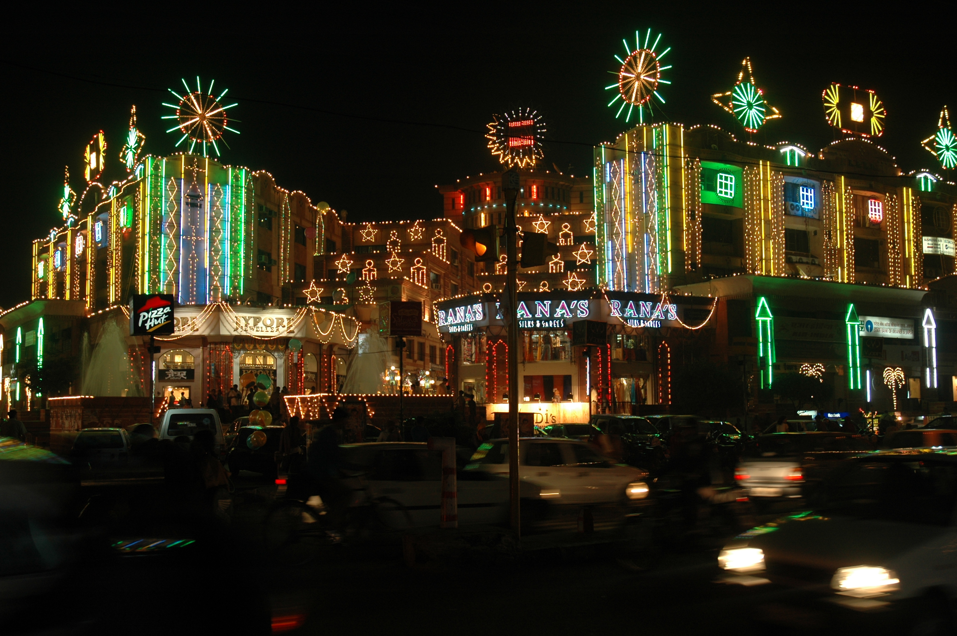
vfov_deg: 35.4
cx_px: 478
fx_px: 996
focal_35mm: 38
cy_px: 318
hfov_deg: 51.3
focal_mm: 25
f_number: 3.8
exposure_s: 1/20
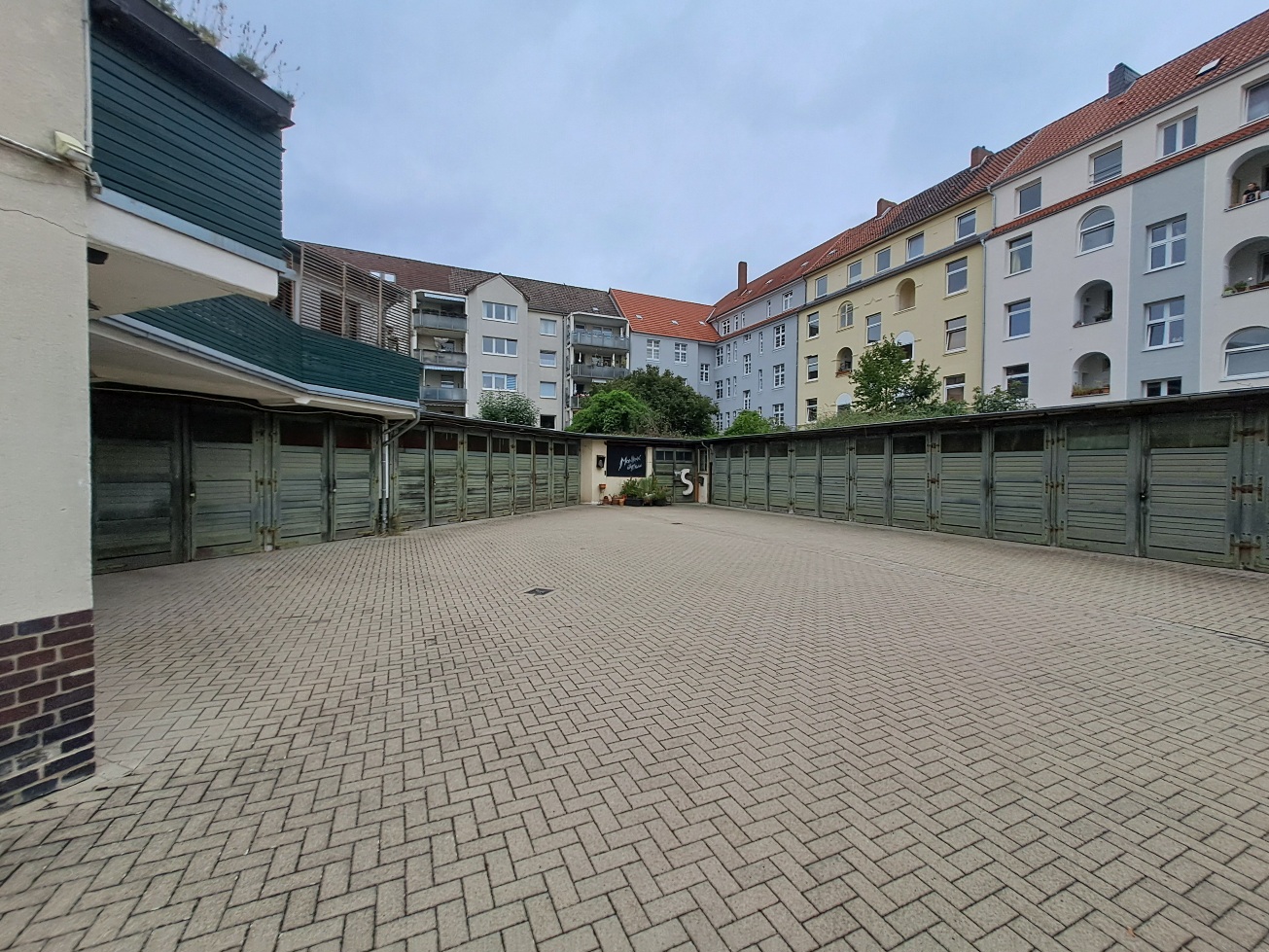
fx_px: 477
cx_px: 634
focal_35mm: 13
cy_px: 476
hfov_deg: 106.2
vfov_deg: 89.9
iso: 40
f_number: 2.2
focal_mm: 1.42
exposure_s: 1/667
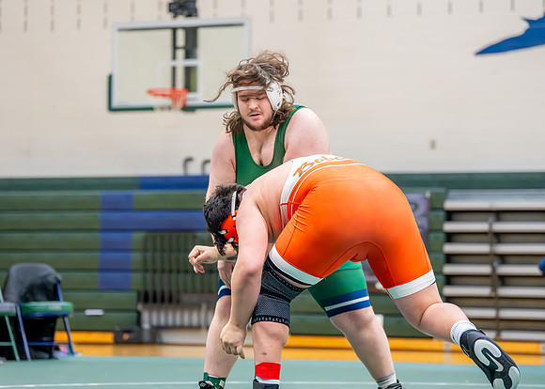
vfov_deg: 12.9
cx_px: 271
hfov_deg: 18.0
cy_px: 195
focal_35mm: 111
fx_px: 1724
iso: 6400
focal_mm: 92
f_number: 2.8
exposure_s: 1/1000
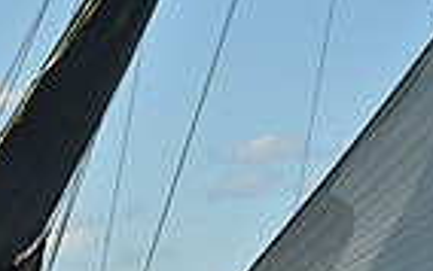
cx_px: -128
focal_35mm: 291
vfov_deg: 4.5
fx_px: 3437
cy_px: 315
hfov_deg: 7.1
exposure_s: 1/1250
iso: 250
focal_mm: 70
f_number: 9
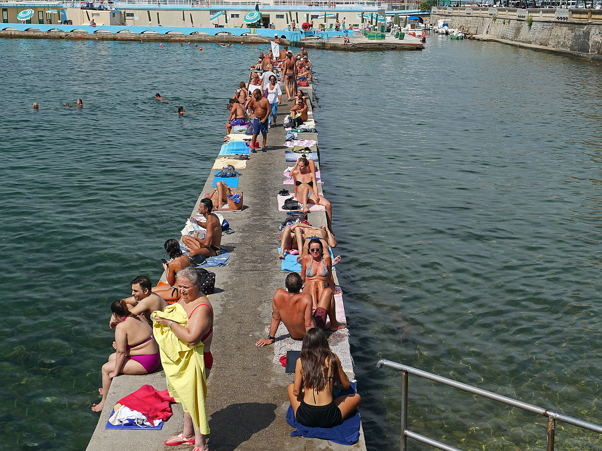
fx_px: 939
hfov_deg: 35.5
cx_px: 301
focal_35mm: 54
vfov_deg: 27.0
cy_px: 226
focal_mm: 24.2
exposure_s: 1/400
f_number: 5.6
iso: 200
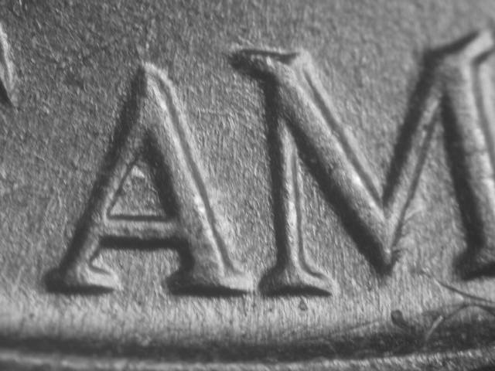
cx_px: 248
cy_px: 186
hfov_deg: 14.0
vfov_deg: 10.5
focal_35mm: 141
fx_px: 2016
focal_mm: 29.3
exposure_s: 1/6.3
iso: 100
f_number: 4.8
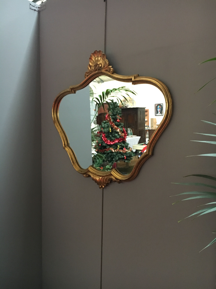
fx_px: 241
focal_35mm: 29
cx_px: 108
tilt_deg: -4.0
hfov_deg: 48.2
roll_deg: -0.5
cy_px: 144
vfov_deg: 61.7
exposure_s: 1/17
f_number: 2.2
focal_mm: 4.15
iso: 320
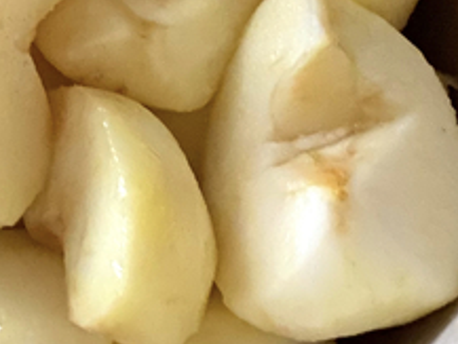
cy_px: -32
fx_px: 1271
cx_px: 65
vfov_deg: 15.0
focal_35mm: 96
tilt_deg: -62.4
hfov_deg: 20.1
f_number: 1.8
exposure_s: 1/8
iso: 800
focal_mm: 4.25
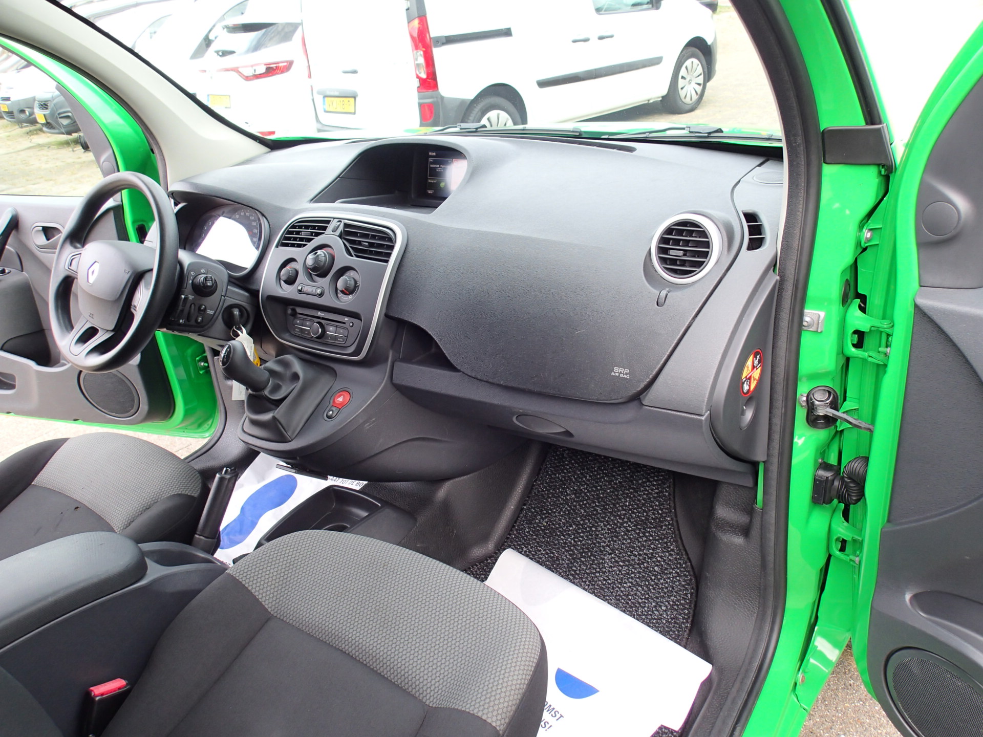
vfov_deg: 54.9
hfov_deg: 69.4
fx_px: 710
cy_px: 368
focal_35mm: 25
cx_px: 492
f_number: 2.8
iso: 100
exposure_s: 1/100
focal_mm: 4.5
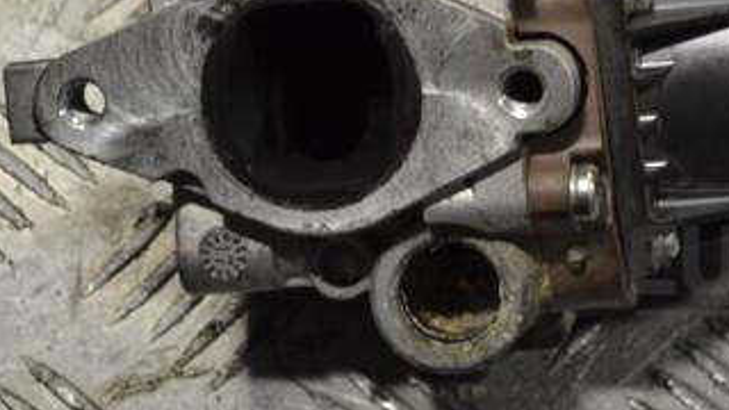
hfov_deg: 13.2
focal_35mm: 162
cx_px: 588
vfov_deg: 7.4
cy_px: -43
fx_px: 3131
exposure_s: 1/80
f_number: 5.6
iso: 400
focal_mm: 55
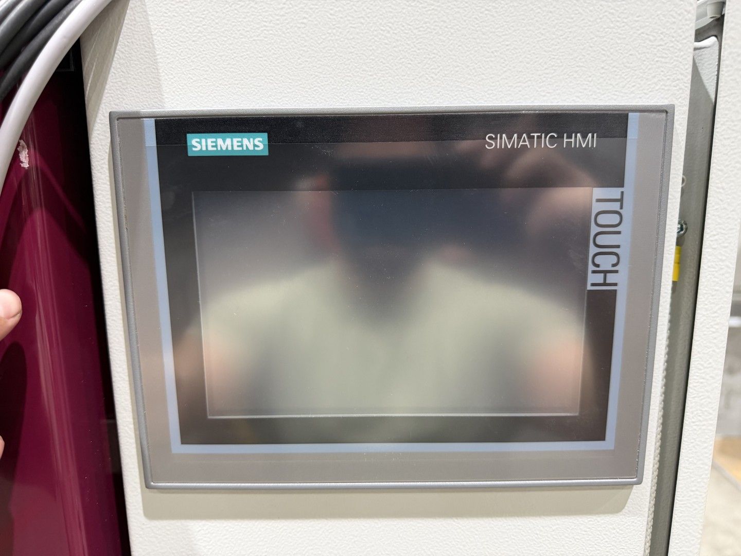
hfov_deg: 71.6
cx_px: 370
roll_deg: +0.0
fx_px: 514
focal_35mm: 24
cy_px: 278
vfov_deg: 56.8
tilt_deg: -10.2
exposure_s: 1/50
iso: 320
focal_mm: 6.76
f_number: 1.78
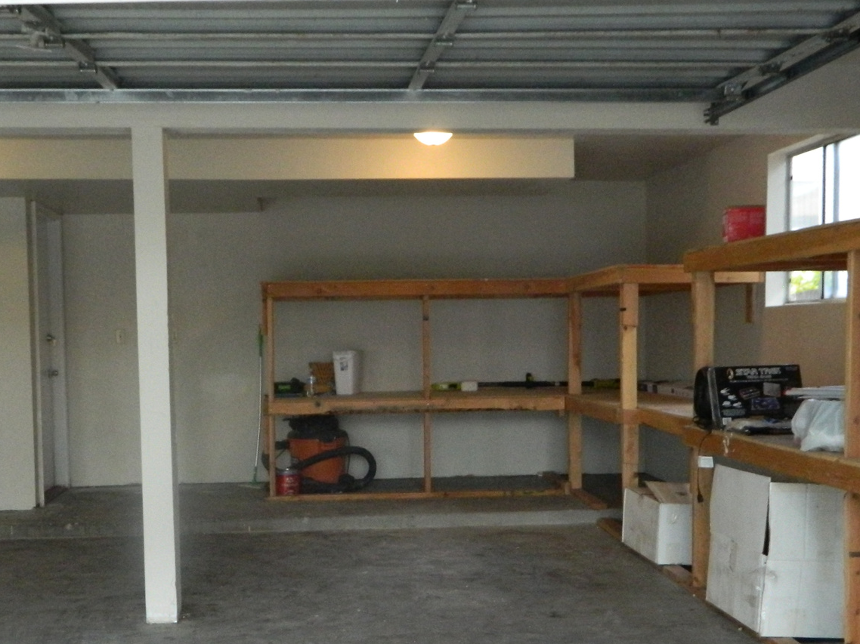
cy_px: 418
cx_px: 401
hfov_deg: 42.1
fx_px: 1118
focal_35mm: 45
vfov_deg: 32.0
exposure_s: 1/125
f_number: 3.1
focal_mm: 4.5
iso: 400
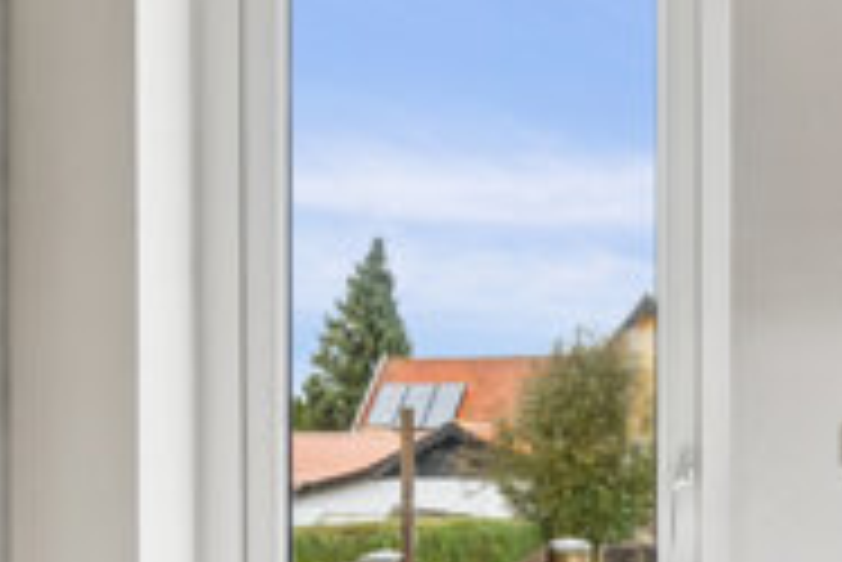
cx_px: 801
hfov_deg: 25.3
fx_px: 1802
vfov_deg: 17.5
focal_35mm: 77
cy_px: 501
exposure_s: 1/20
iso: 400
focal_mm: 18
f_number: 4
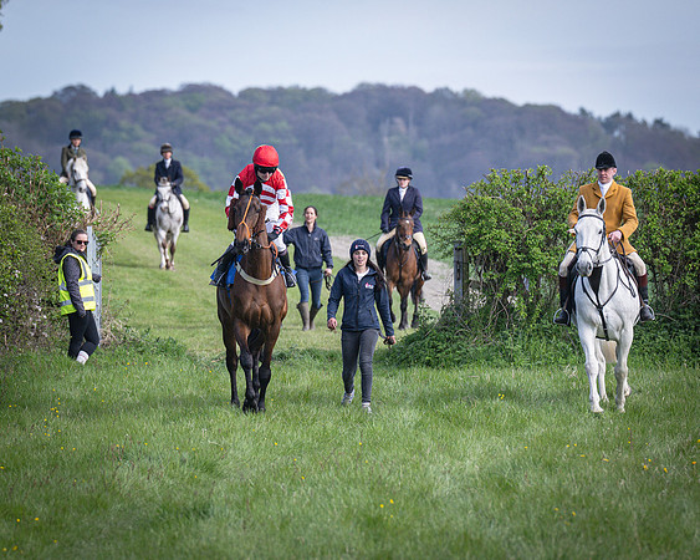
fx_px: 8592
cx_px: 248
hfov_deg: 4.7
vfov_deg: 3.7
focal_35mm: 415
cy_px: 291
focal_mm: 200
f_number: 4
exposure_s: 1/2000
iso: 400
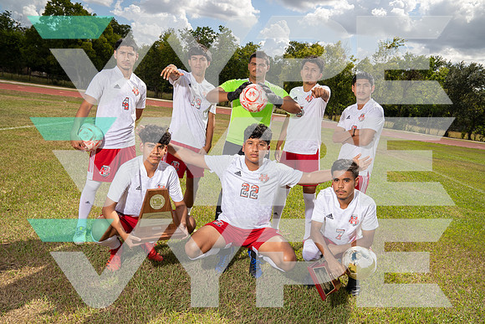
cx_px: 242
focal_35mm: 27
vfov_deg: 48.0
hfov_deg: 67.4
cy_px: 162
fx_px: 364
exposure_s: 1/250
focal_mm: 27
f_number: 8
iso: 100
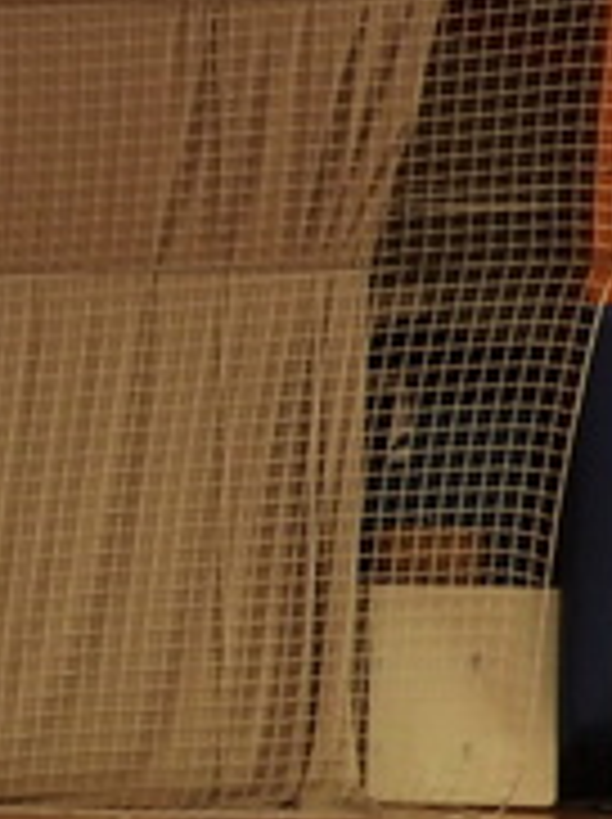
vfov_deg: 7.3
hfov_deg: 5.1
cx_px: -1418
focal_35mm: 271
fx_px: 6403
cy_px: 670
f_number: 3.2
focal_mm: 7.4
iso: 100
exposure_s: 1/40
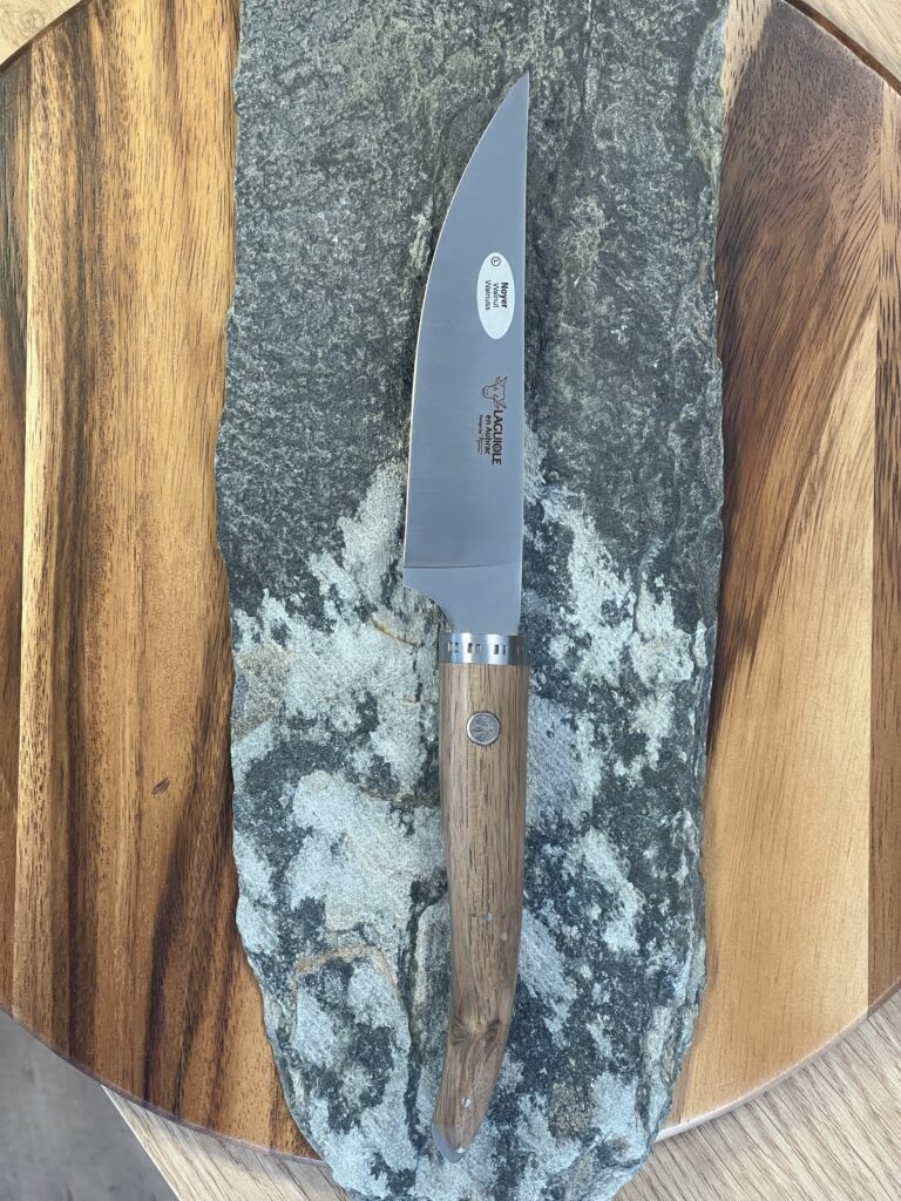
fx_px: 2672
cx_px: 450
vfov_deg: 25.3
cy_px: 600
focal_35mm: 77
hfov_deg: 19.1
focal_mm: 9
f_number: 2.8
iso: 250
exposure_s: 1/100
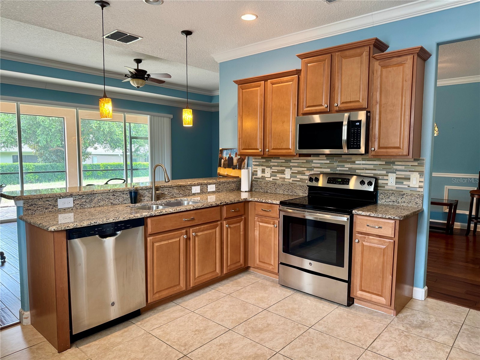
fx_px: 333
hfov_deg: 71.6
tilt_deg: -5.1
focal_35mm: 24
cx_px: 240
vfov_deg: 56.8
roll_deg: -0.6
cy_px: 180
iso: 160
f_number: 1.78
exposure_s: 1/60
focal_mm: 6.76
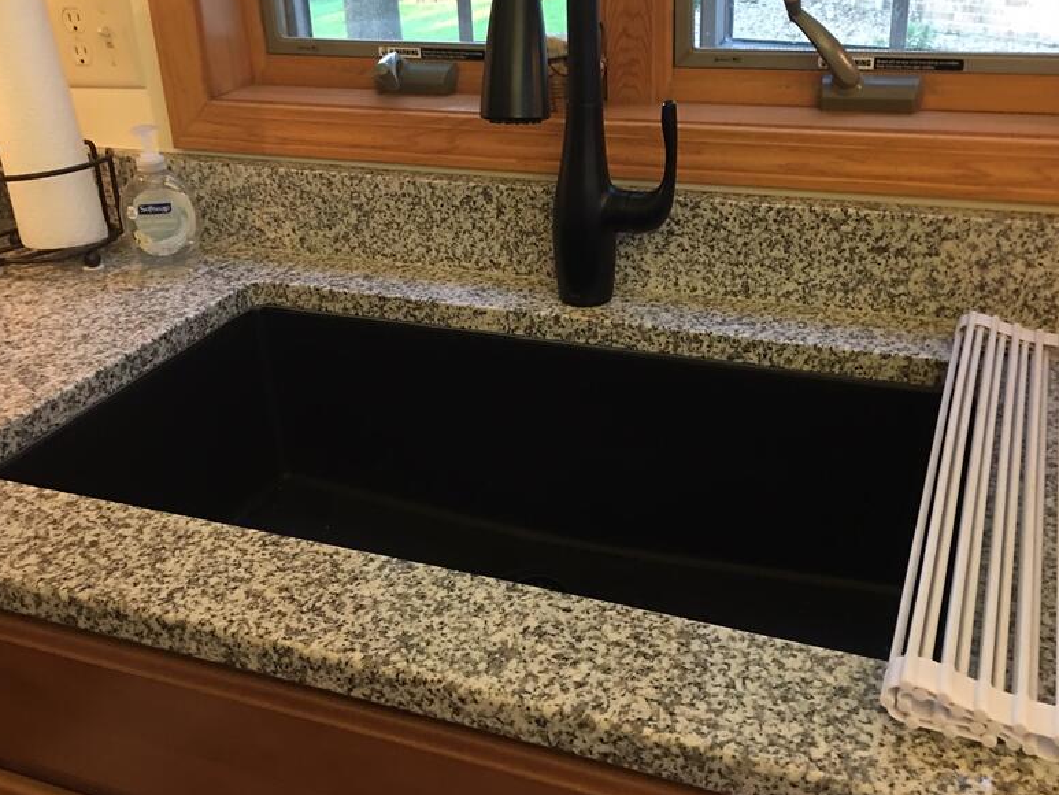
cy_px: 328
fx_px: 1102
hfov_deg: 51.3
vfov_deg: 39.5
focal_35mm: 36
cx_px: 558
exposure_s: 1/4
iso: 50
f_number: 2.2
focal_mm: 4.15
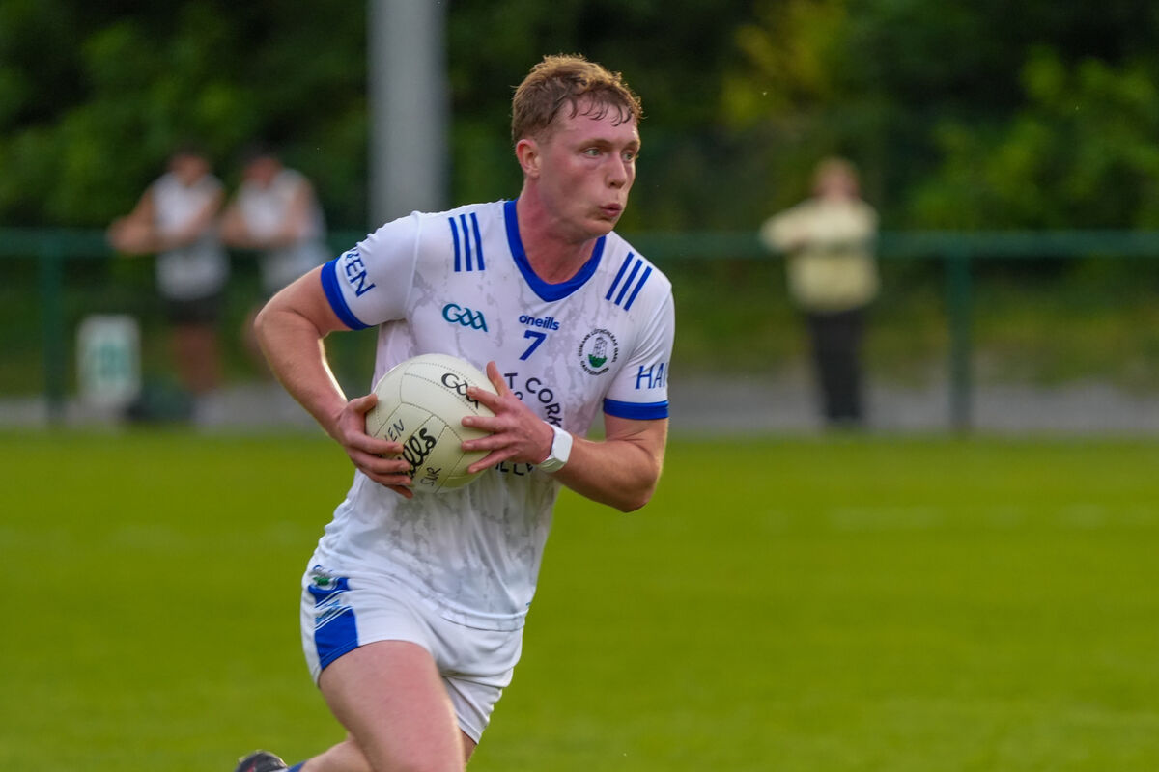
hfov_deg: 4.9
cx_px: 580
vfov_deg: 3.3
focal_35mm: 419
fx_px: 13488
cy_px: 386
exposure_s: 1/800
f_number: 6.3
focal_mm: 419
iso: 4000
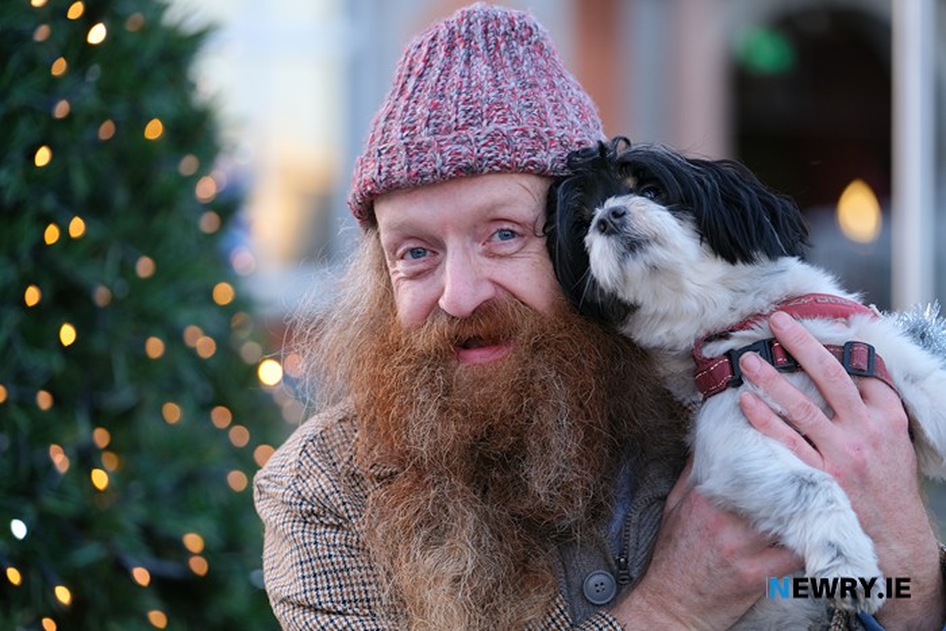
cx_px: 473
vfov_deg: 7.9
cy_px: 316
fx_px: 4547
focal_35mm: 173
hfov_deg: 11.9
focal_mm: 115
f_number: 2.8
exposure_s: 1/250
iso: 400
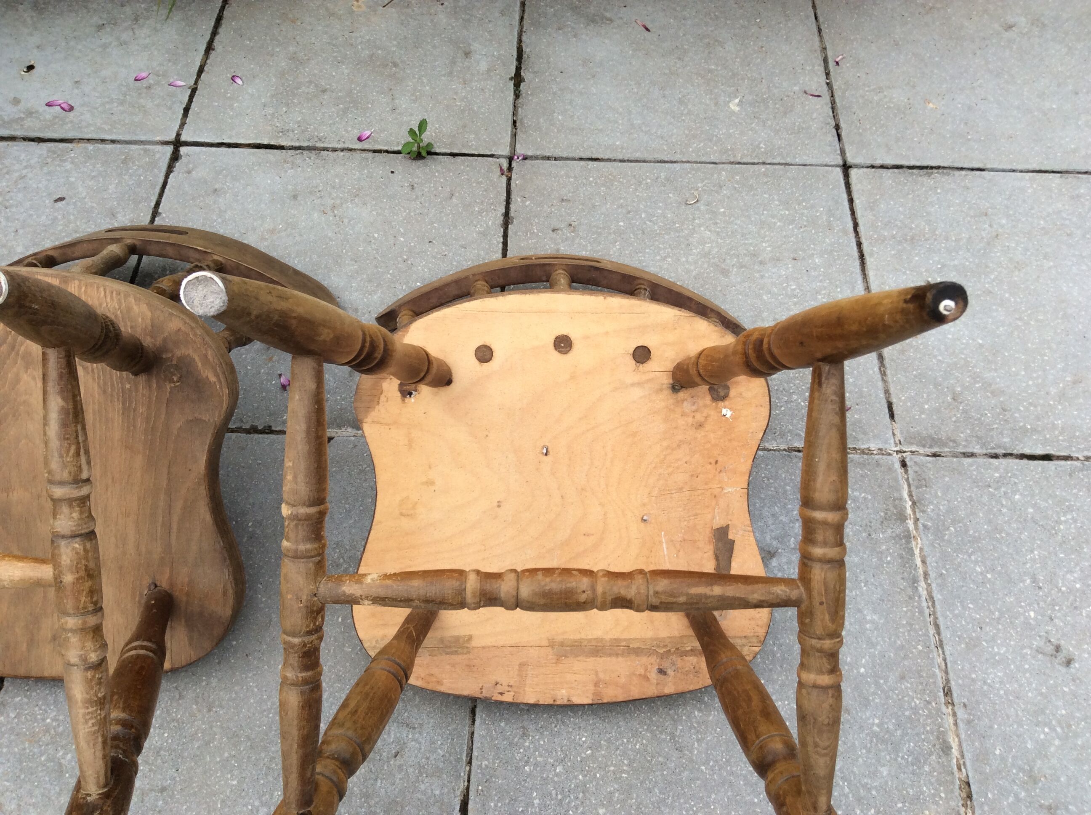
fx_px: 1007
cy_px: 408
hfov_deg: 56.9
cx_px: 546
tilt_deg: -57.3
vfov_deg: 44.1
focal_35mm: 32
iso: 32
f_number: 2.4
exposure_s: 1/403
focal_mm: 3.3
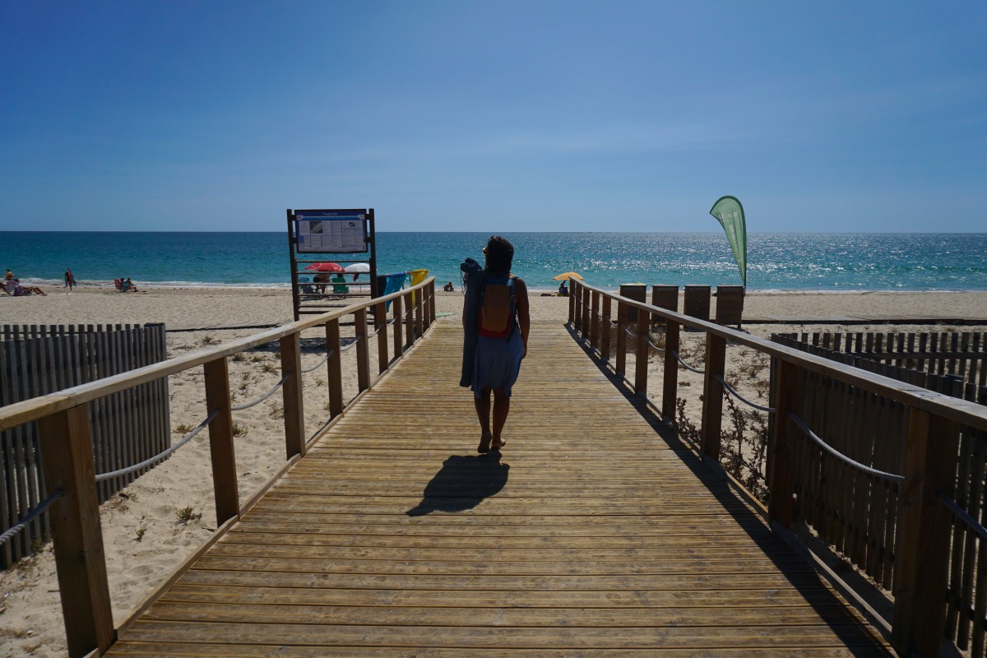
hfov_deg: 73.7
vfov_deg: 53.1
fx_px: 658
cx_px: 494
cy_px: 329
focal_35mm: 24
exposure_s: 1/2500
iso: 160
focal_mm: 16
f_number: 7.1
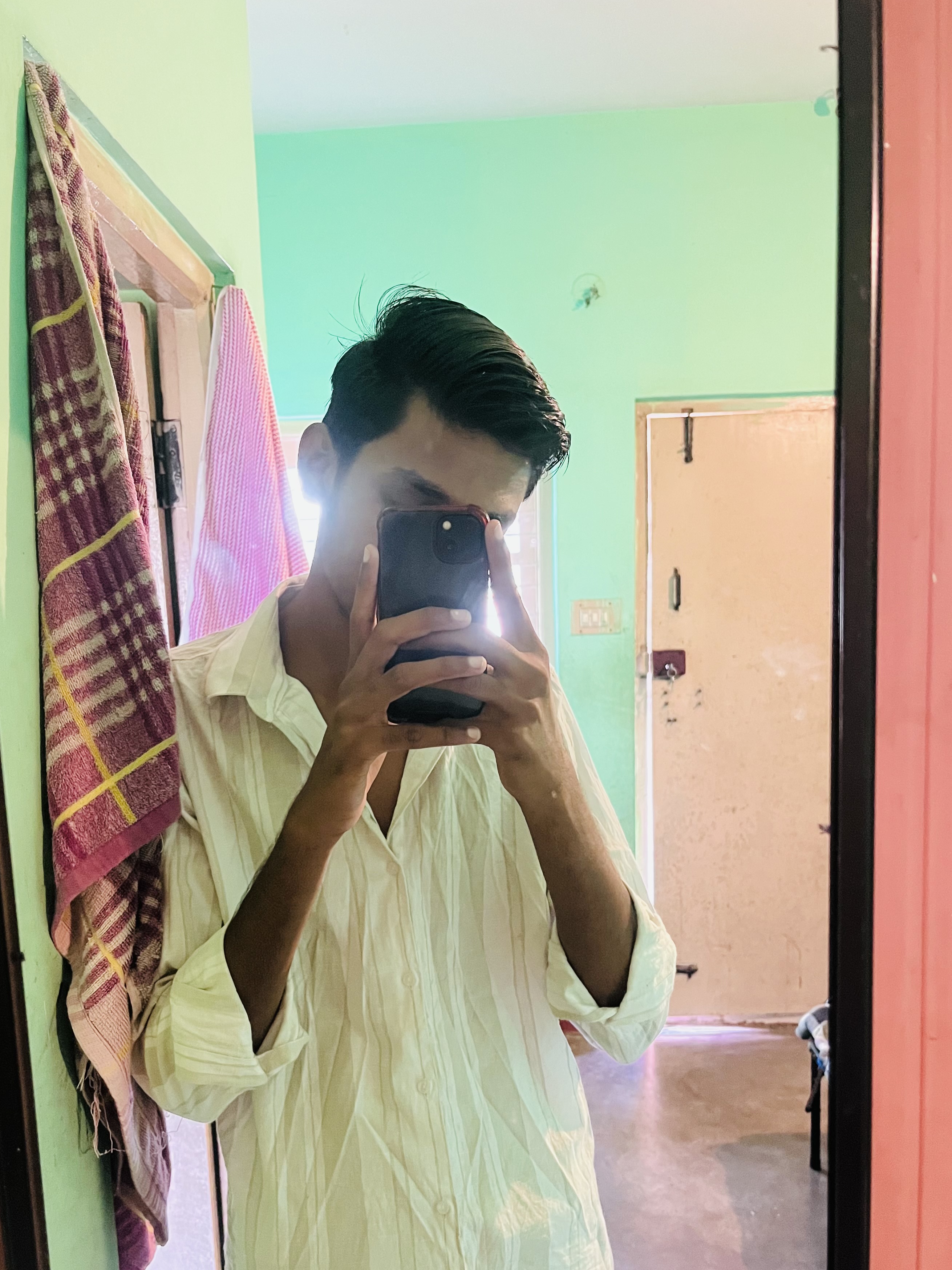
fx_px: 1100
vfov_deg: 59.8
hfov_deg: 46.7
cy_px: 706
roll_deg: +1.8
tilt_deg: -8.0
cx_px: 433
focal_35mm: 30
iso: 640
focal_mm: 5.1
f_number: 1.6
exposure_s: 1/33
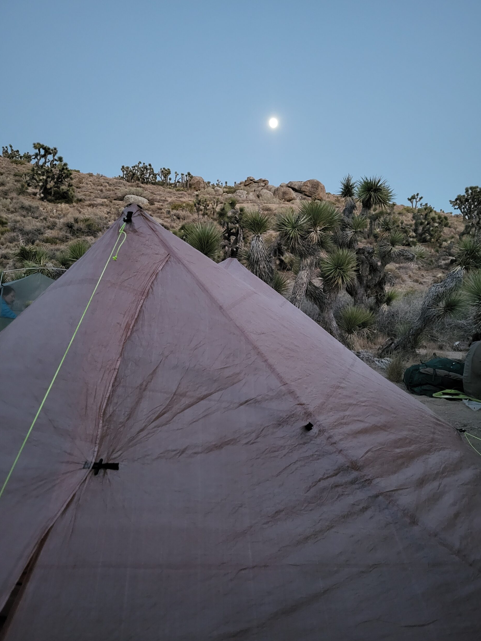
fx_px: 500
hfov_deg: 51.4
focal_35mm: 27
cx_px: 248
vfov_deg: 65.3
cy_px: 315
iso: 1000
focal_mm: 5.4
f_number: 1.8
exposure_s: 1/25
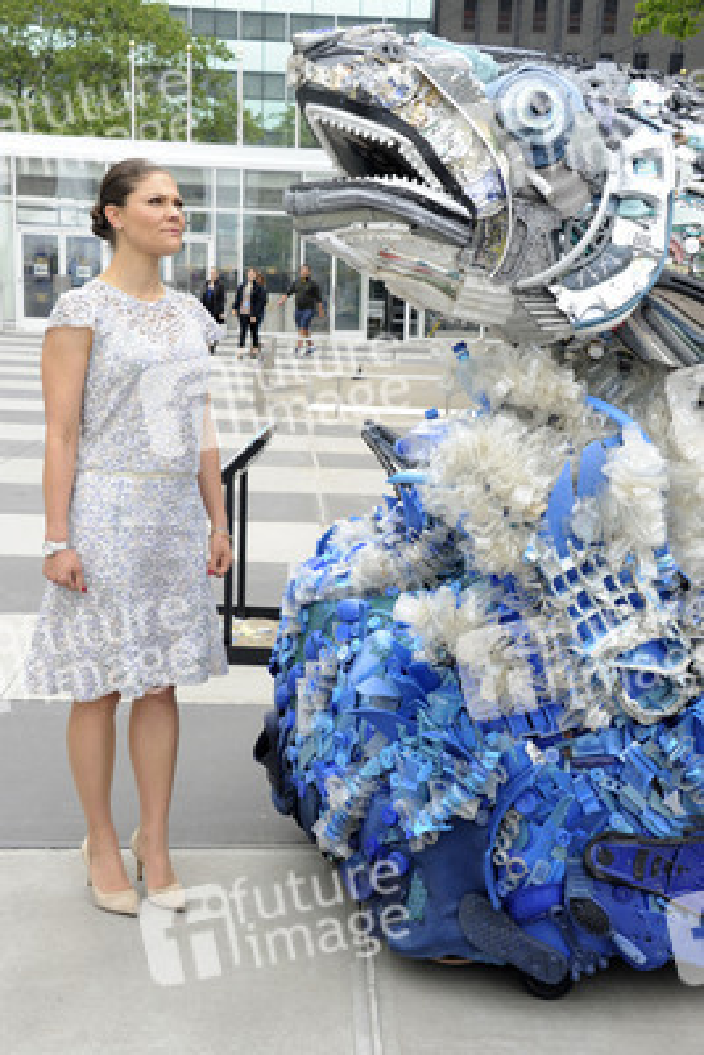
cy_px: 528
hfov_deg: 28.1
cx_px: 352
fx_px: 1407
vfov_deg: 41.1
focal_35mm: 48
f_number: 7.1
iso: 800
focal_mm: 48
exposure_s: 1/250
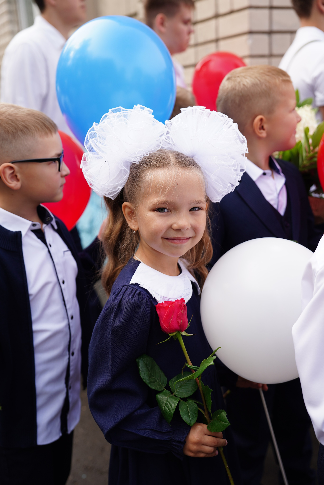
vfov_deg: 47.4
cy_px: 242
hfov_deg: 32.6
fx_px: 553
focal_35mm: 41
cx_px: 162
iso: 125
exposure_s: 1/500
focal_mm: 41
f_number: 2.8
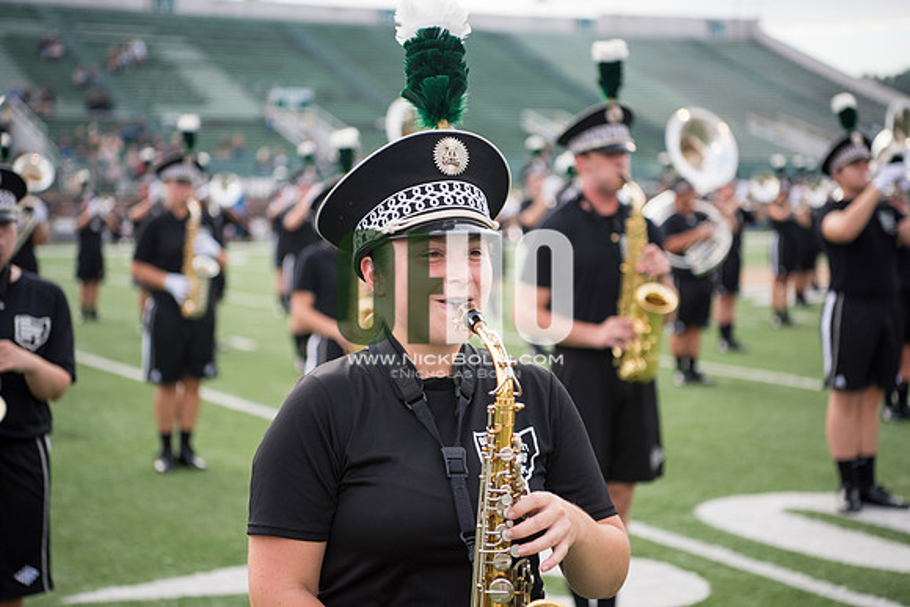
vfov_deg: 19.5
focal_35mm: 70
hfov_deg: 28.8
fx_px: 1770
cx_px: 455
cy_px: 304
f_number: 2.8
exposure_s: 1/2000
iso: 400
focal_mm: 70
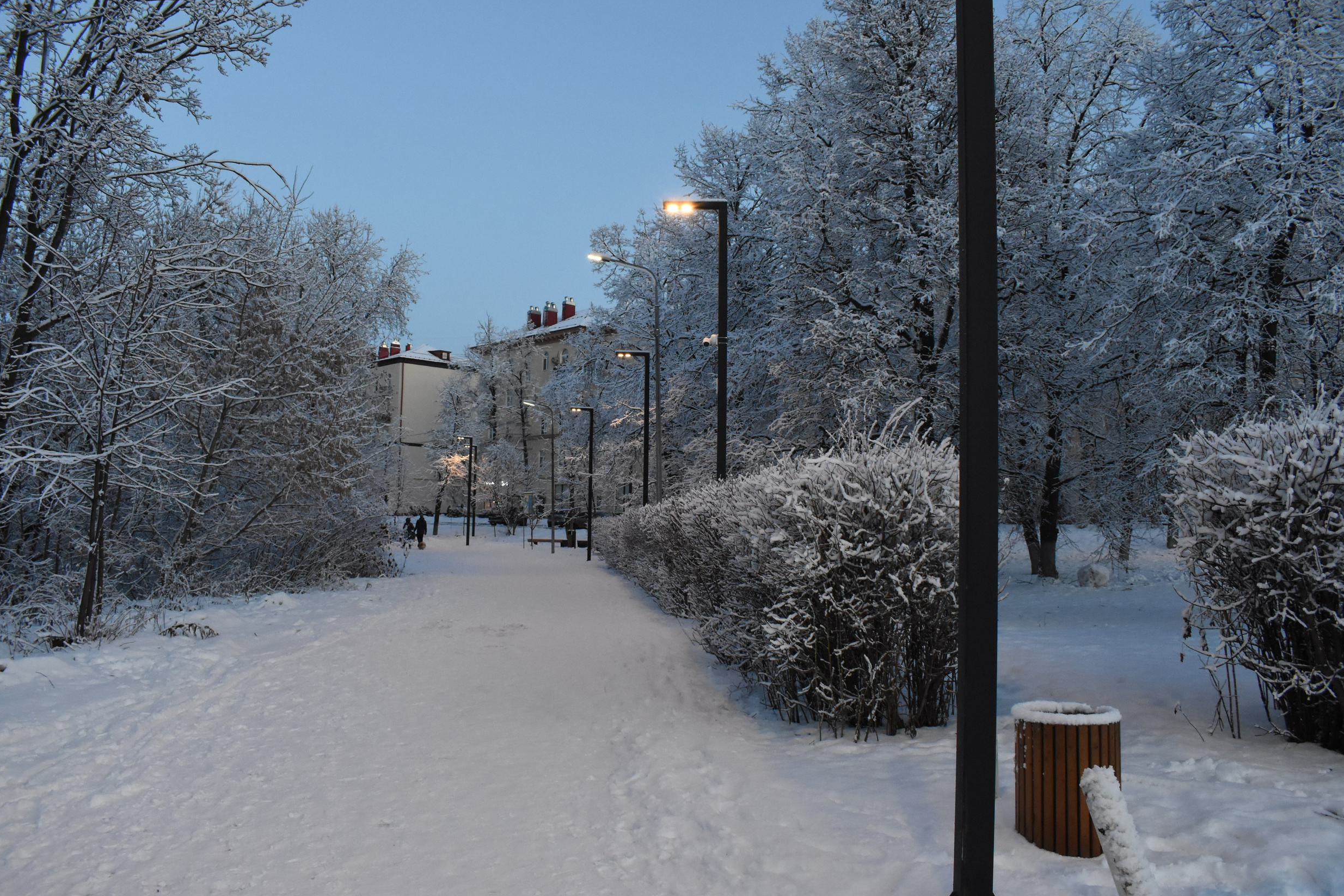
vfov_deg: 46.4
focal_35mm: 28
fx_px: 1045
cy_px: 437
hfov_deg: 65.5
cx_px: 667
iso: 2500
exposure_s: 1/200
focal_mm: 18
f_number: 7.1
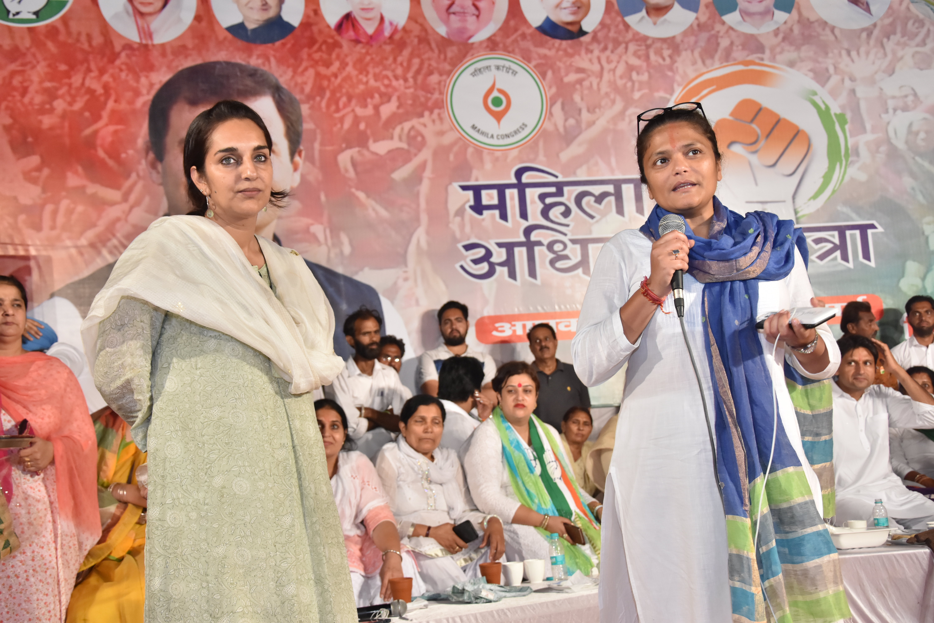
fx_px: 1323
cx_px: 467
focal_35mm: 51
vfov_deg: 26.5
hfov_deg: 38.9
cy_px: 312
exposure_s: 1/125
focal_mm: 34
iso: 1250
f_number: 5.6
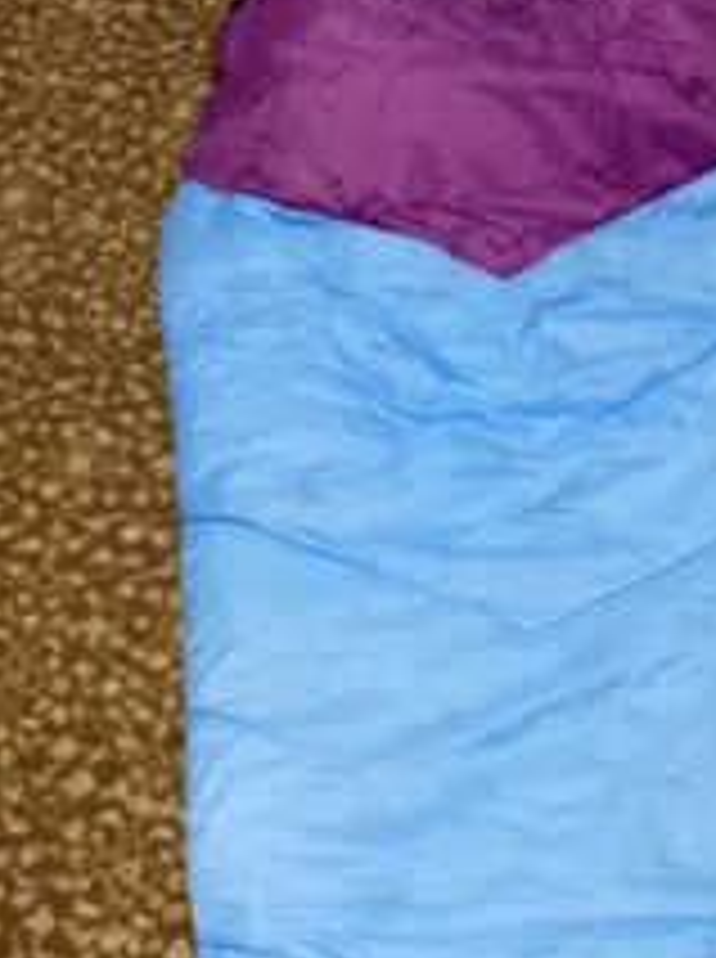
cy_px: 726
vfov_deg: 29.0
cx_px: 477
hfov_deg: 22.1
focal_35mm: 66
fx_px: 1826
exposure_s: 1/20
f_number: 1.8
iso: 1059
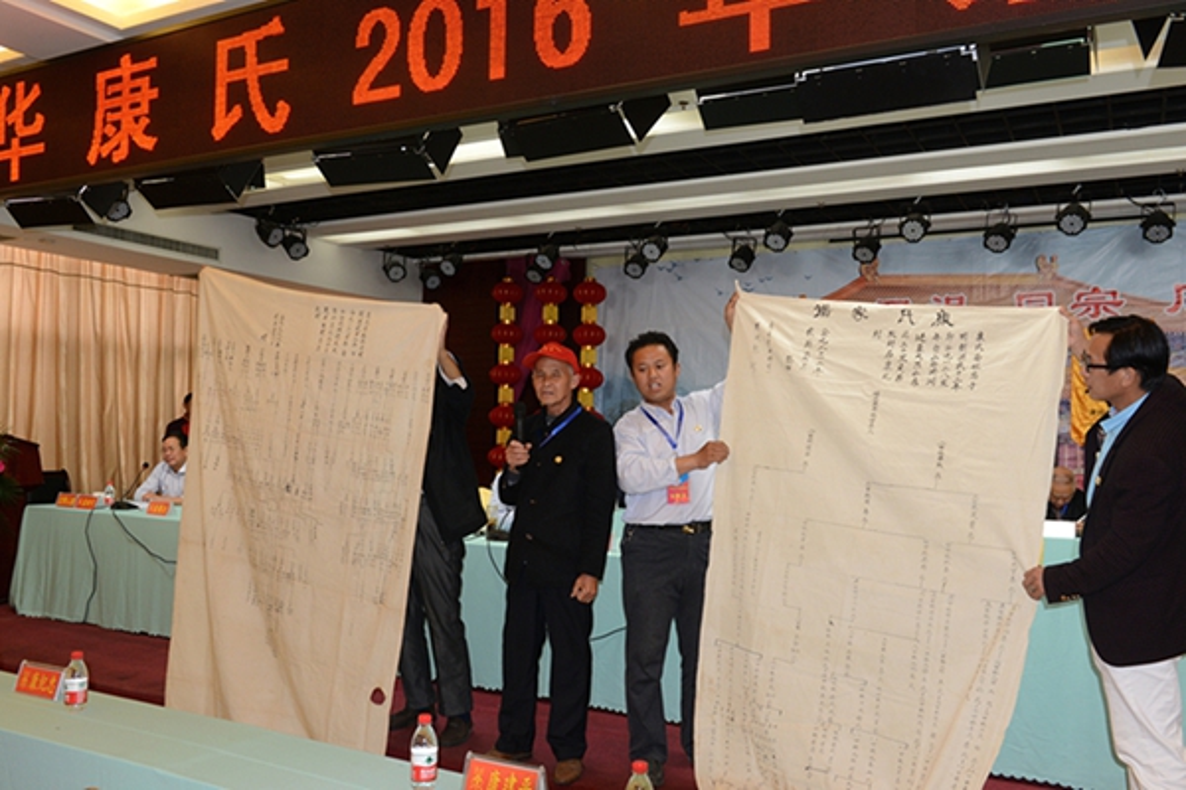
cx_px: 593
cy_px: 395
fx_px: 1021
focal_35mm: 31
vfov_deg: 42.3
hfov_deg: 60.3
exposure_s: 1/60
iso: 1100
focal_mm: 31
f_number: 8
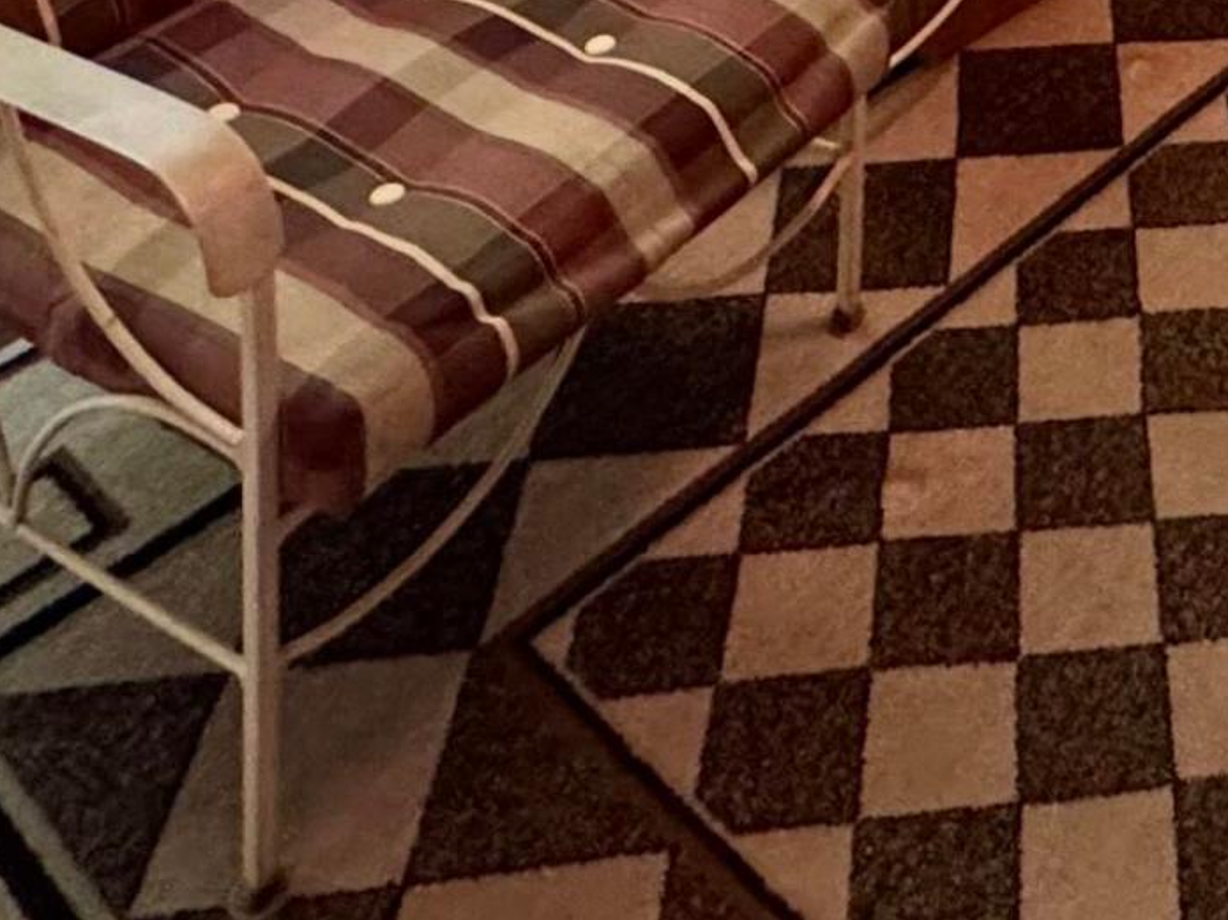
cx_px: 1433
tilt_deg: -10.2
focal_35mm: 58
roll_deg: -5.2
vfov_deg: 17.7
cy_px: -929
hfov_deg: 29.2
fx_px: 2057
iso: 320
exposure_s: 1/60
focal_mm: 2.22
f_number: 2.2
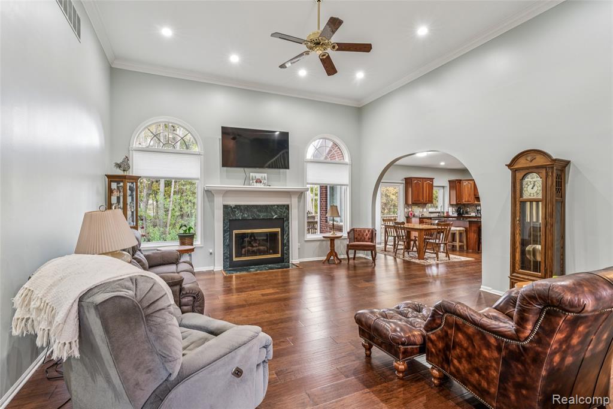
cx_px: 306
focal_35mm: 17
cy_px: 204
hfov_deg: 93.0
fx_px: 291
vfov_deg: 70.1
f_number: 13
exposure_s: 1/1.67
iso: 400
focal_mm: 17.1
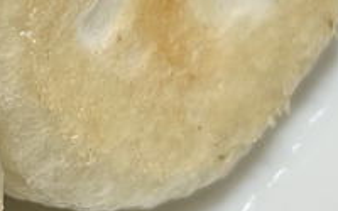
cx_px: 15
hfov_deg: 10.8
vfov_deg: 6.8
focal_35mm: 193
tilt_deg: -55.9
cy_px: -5
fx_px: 1778
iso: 50
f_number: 1.5
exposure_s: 1/443
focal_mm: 5.7
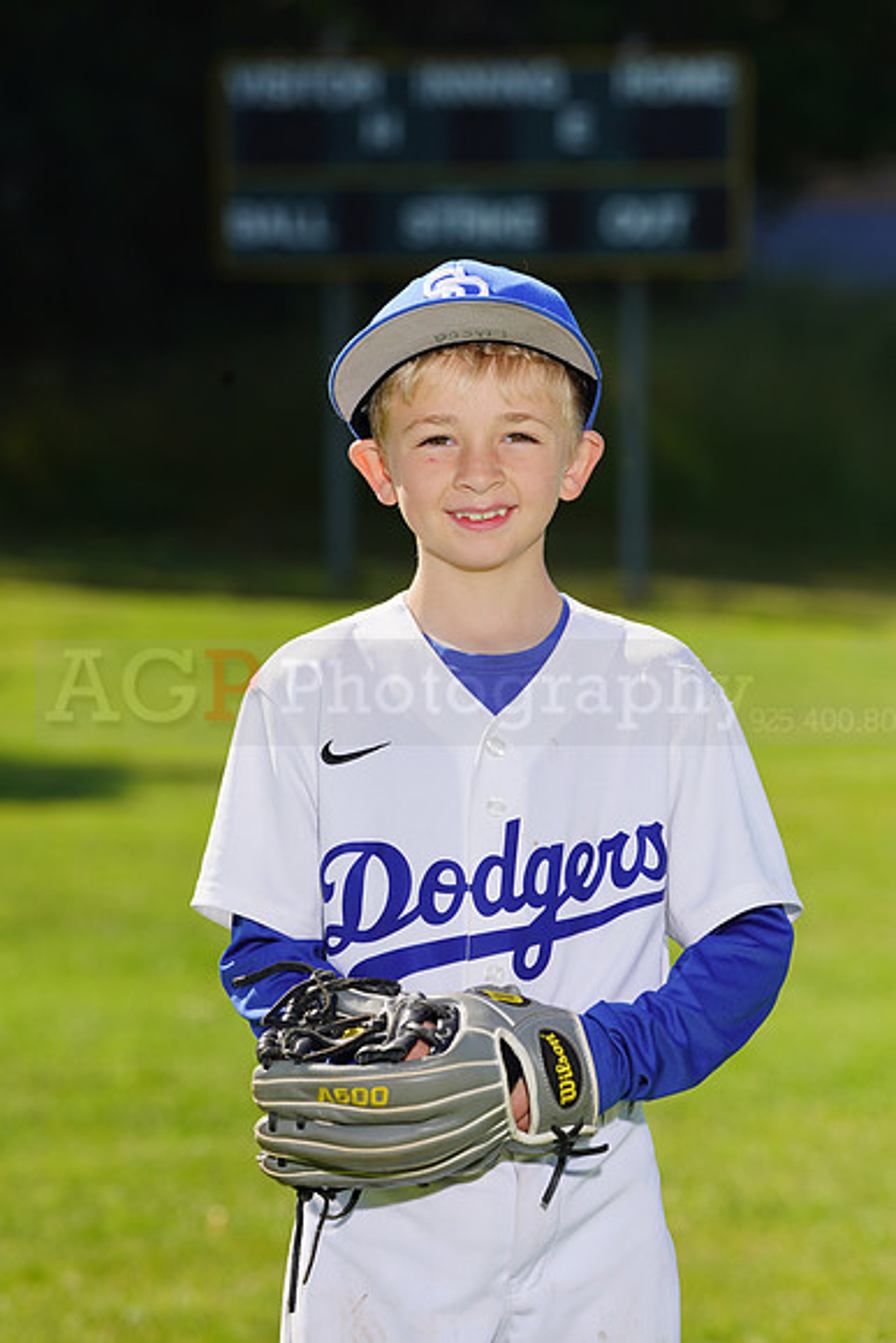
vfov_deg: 9.2
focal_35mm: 224
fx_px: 8357
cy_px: 672
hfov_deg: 6.1
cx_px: 448
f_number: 9
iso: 100
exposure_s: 1/250
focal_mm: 224
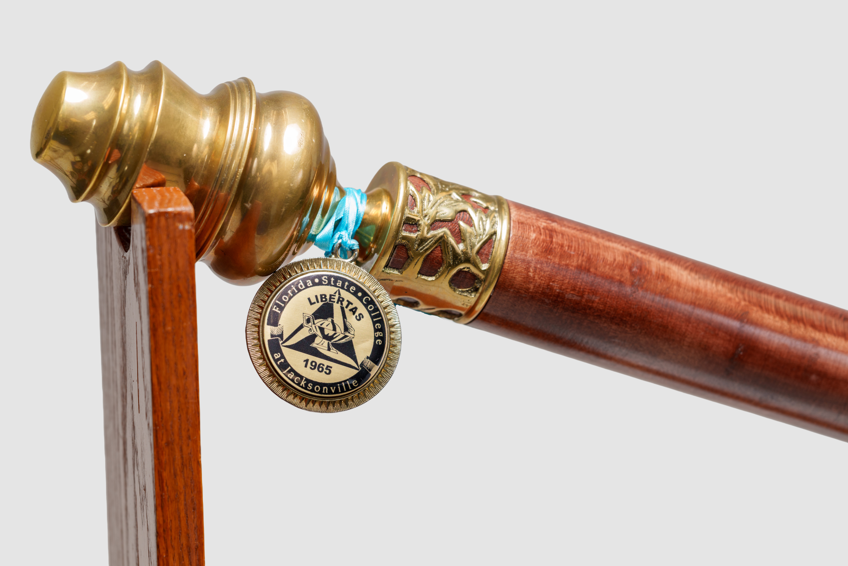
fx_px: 3580
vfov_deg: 9.0
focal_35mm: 152
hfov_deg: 13.5
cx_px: 424
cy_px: 283
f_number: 4.5
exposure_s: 1/200
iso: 160
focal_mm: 152
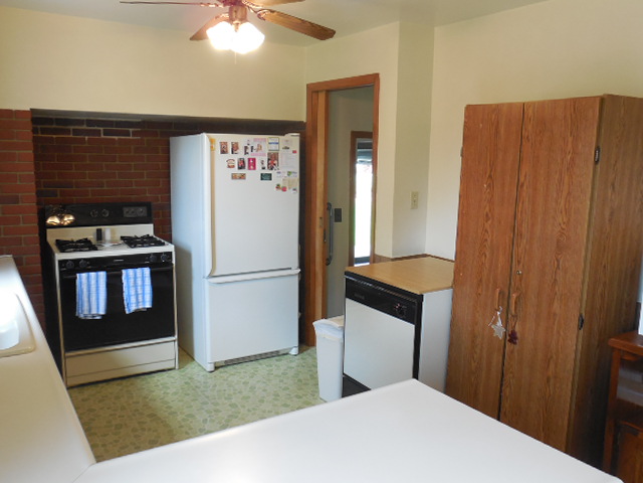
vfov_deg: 46.8
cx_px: 322
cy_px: 242
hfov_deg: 60.0
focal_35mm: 30
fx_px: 557
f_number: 3.8
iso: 360
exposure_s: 1/30
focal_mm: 5.3
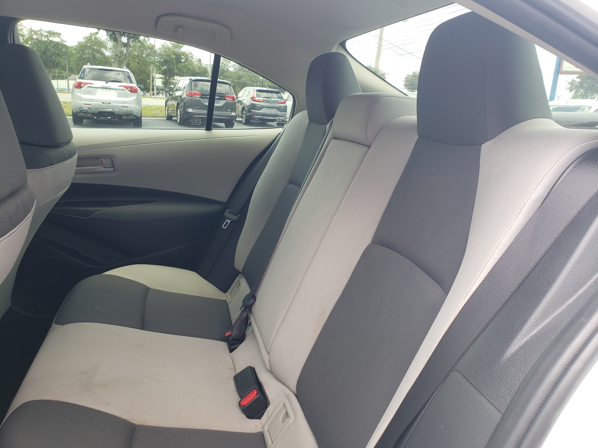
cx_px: 299
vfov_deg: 53.1
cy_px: 224
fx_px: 449
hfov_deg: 67.3
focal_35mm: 26
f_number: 2.4
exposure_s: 1/120
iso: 64
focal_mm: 4.3
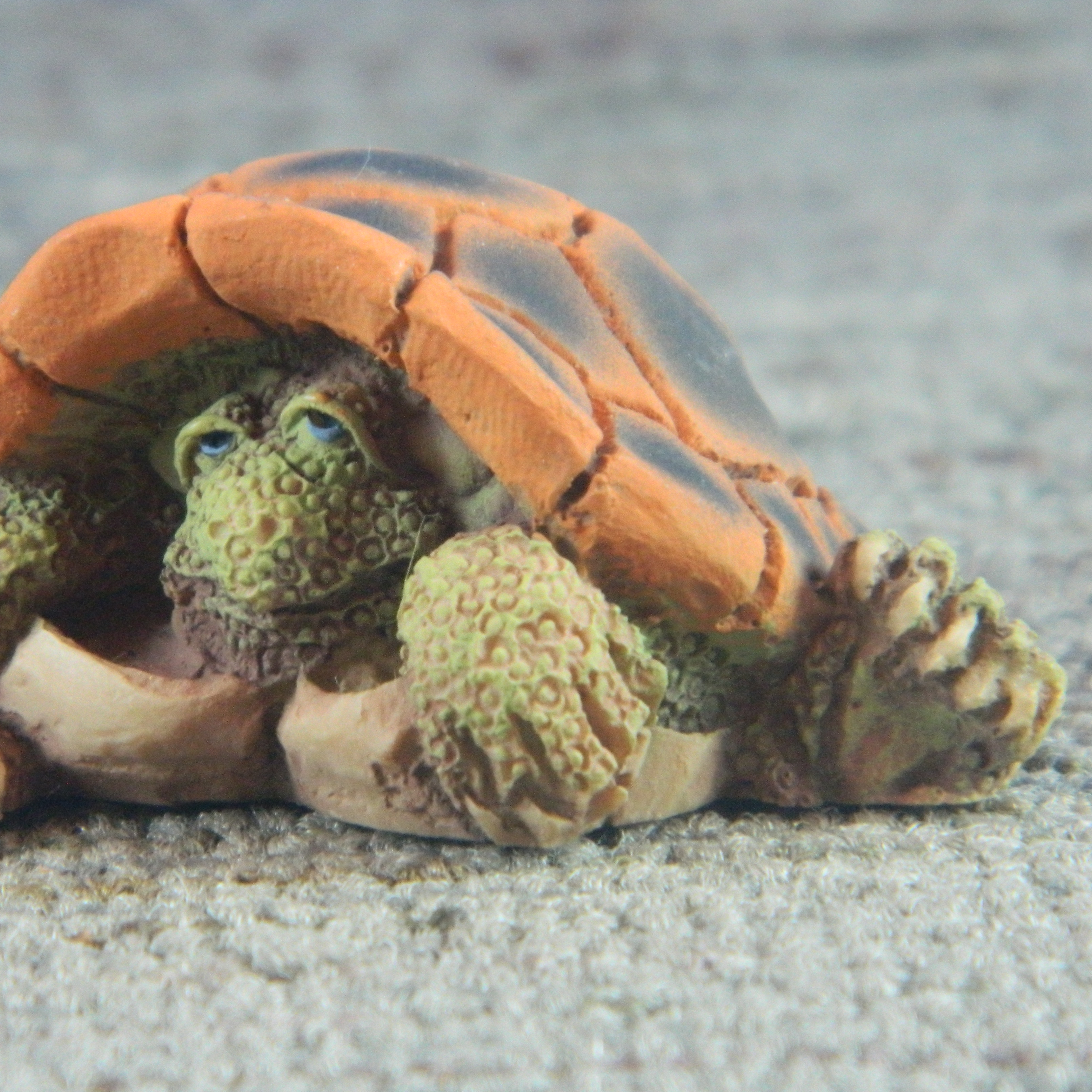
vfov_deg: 6.7
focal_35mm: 261
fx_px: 9315
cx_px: 390
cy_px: 547
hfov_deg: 6.7
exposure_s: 1/10
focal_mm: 39.7
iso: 500
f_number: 5.4
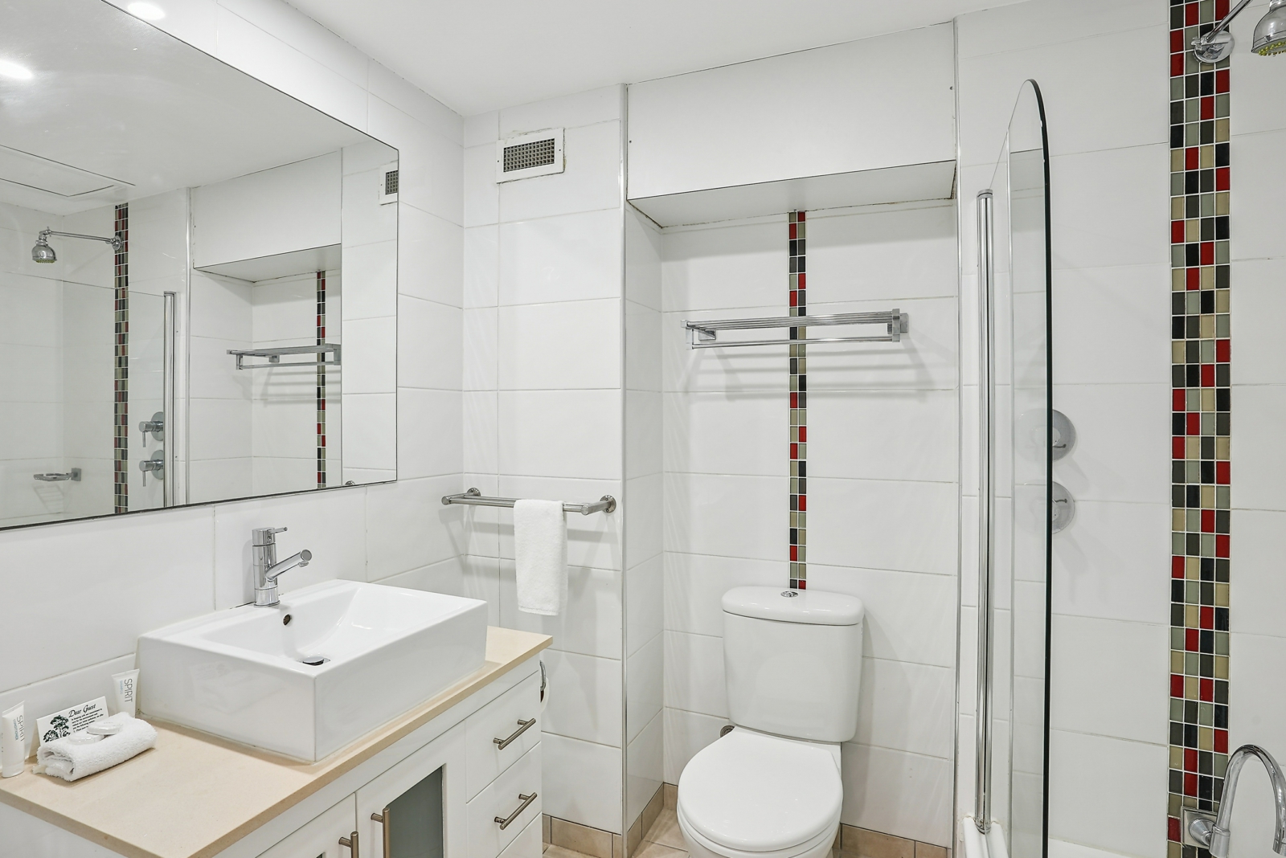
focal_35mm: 18
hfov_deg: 90.0
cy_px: 429
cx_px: 643
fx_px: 643
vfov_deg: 67.4
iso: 200
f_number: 11
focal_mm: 18
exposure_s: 1/4
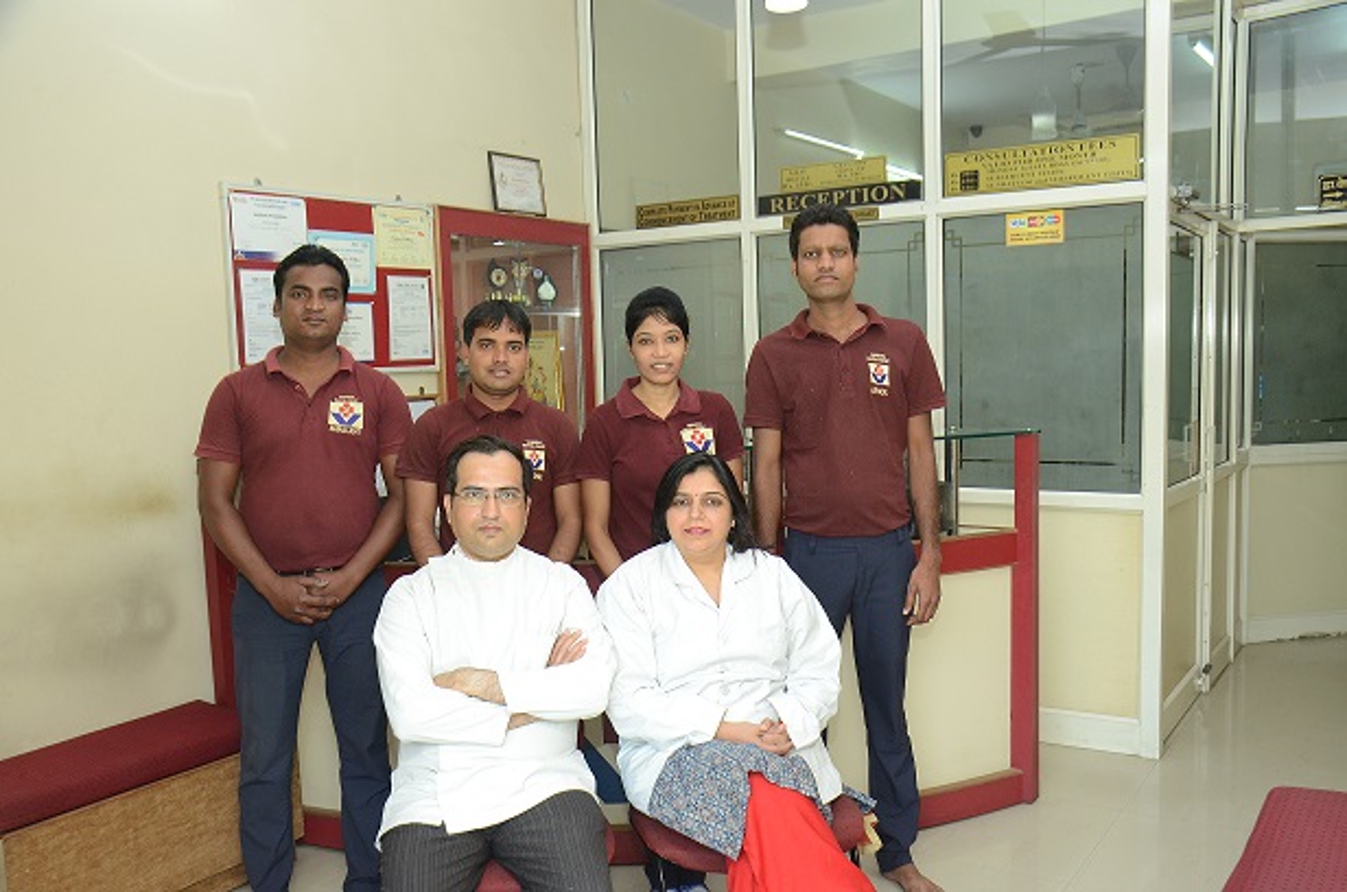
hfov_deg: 57.3
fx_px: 1232
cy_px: 446
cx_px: 674
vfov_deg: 39.8
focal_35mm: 33
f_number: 5.6
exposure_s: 1/125
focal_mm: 22
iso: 800
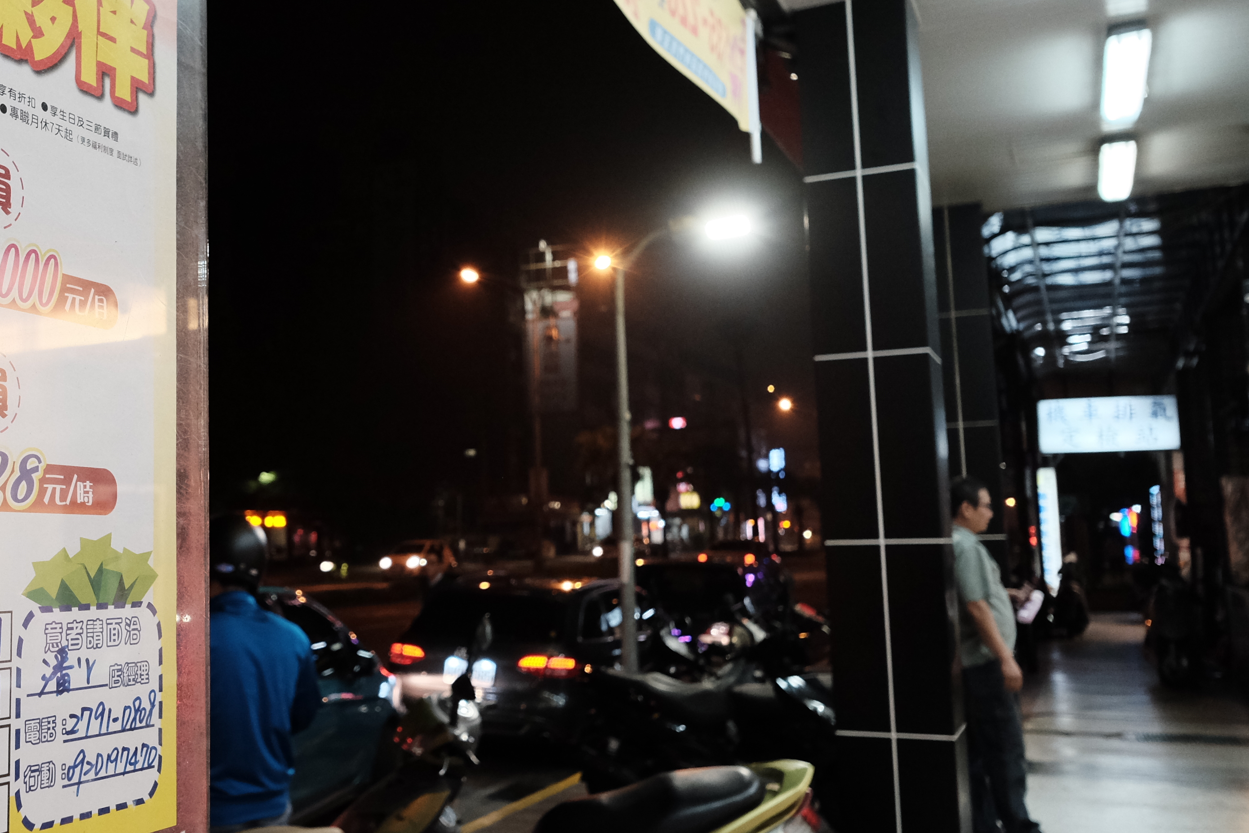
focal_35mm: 37
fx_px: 1284
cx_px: 335
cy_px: 383
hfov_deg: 50.1
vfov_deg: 35.9
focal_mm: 14
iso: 2000
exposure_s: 1/60
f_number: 4
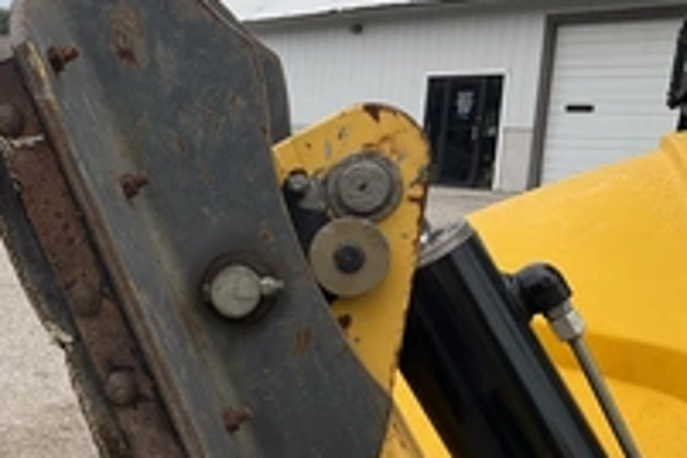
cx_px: 79
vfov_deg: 22.5
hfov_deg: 31.9
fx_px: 1145
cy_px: 314
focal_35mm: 60
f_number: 1.8
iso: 25
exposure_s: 1/504
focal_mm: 3
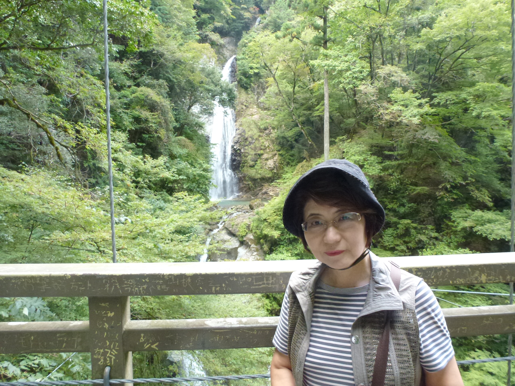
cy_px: 193
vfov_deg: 56.8
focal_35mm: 24
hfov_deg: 71.6
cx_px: 258
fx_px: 357
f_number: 3.3
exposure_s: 1/60
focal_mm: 4.3
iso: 400
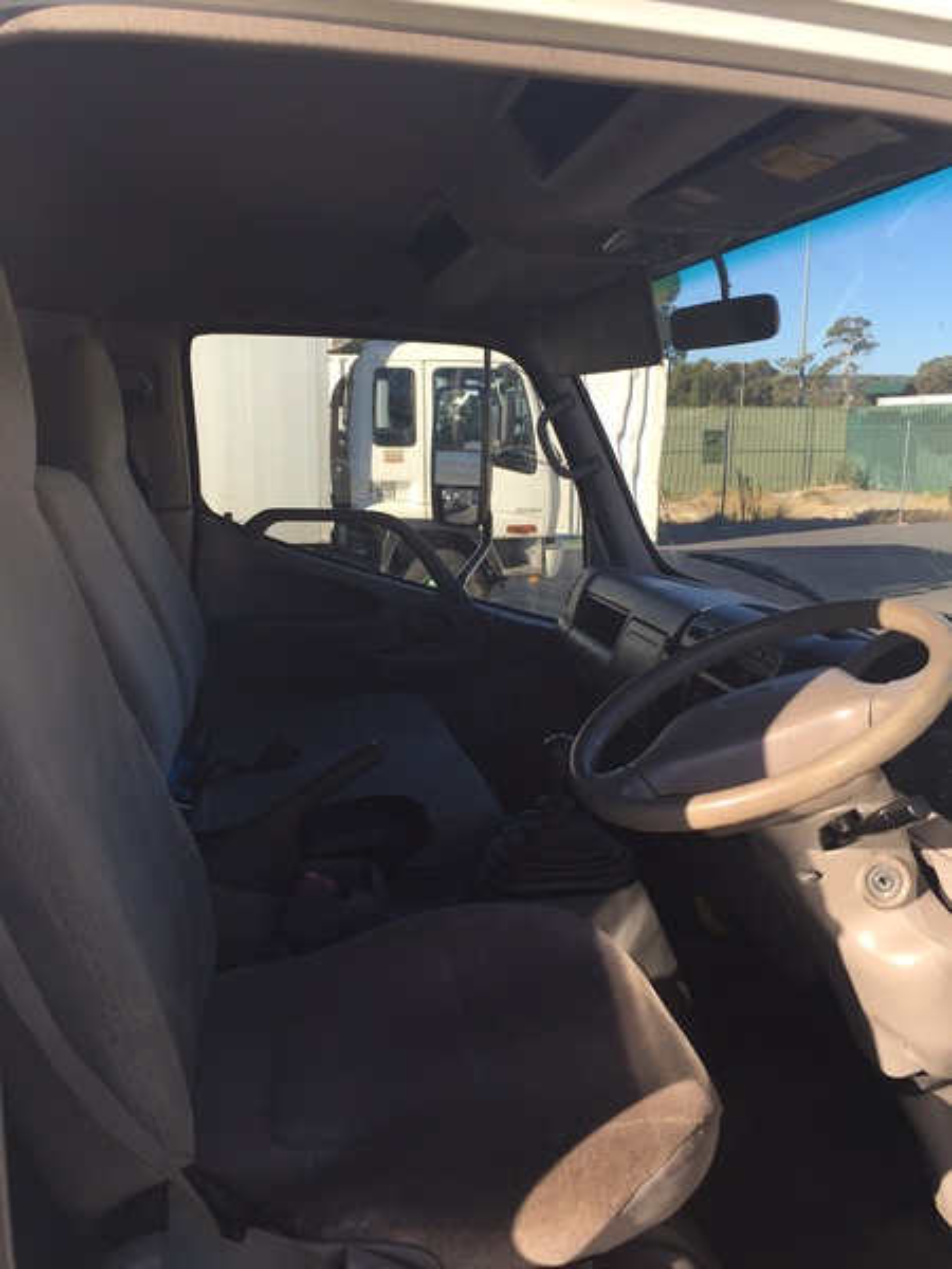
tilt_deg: -8.0
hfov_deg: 48.2
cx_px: 476
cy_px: 634
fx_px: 1063
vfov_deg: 61.7
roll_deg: -1.0
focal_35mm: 29
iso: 32
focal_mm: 4.15
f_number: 2.2
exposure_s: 1/824
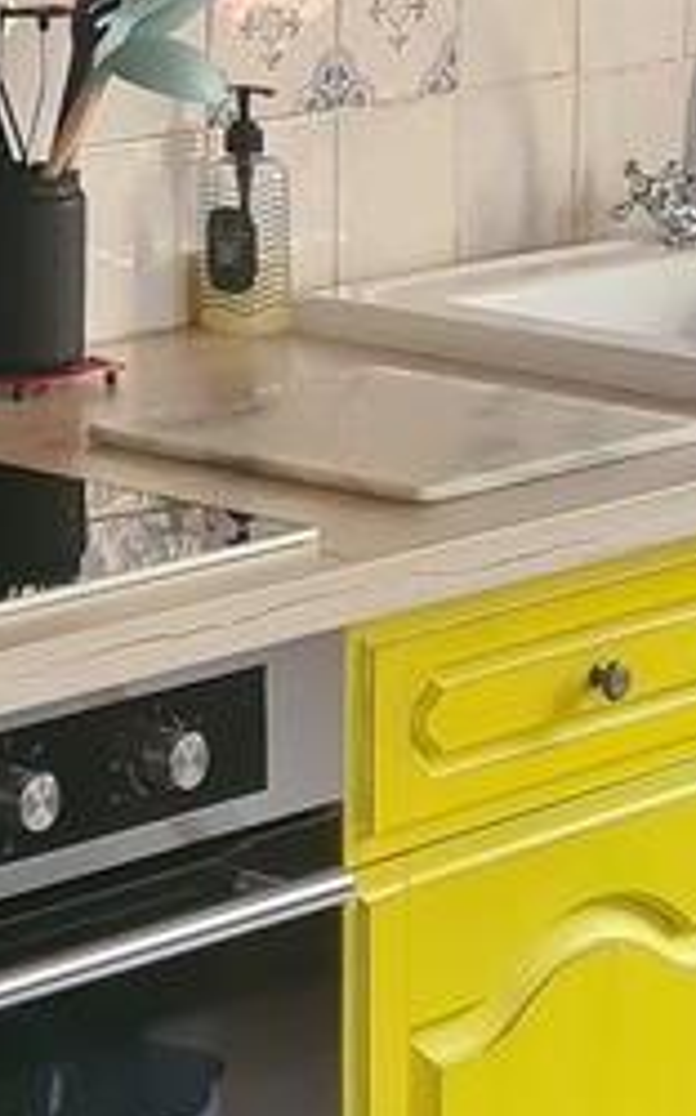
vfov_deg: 13.0
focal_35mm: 159
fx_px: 4831
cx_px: -107
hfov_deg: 8.2
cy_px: -9
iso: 320
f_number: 1.8
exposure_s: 1/50
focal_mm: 5.4
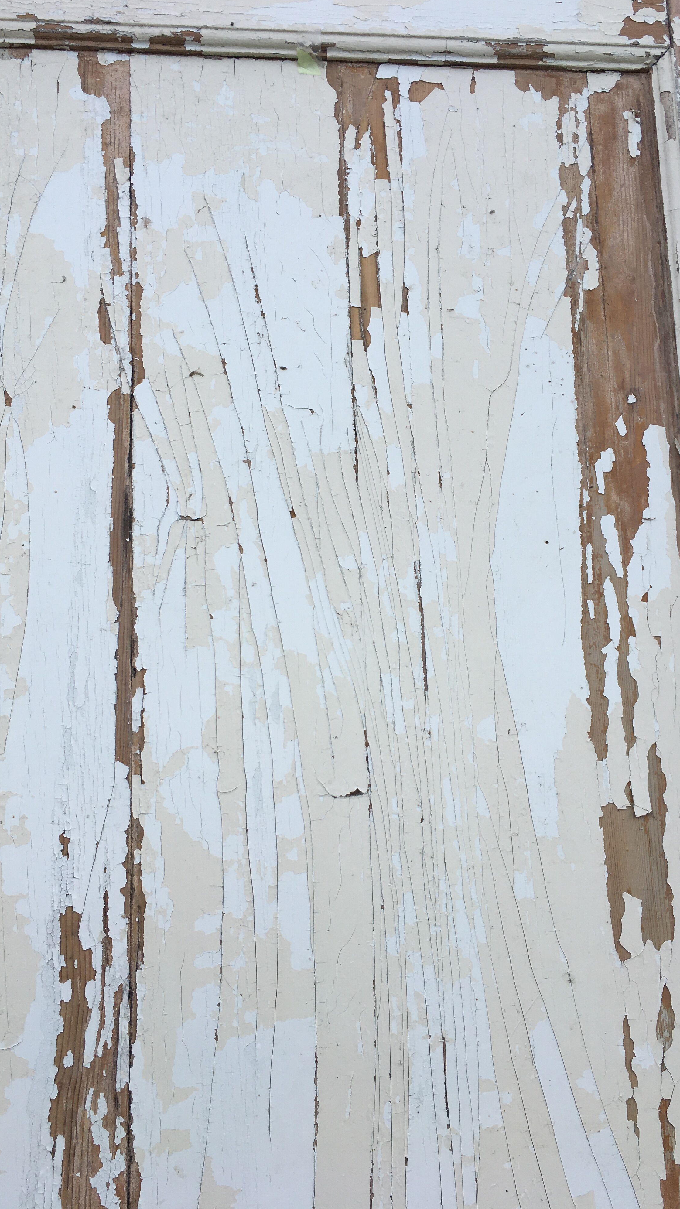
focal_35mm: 32
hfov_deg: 36.7
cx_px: 335
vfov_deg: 61.0
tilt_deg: -0.6
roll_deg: -1.5
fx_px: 1026
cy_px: 604
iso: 25
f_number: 2.2
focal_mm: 4.15
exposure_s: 1/582
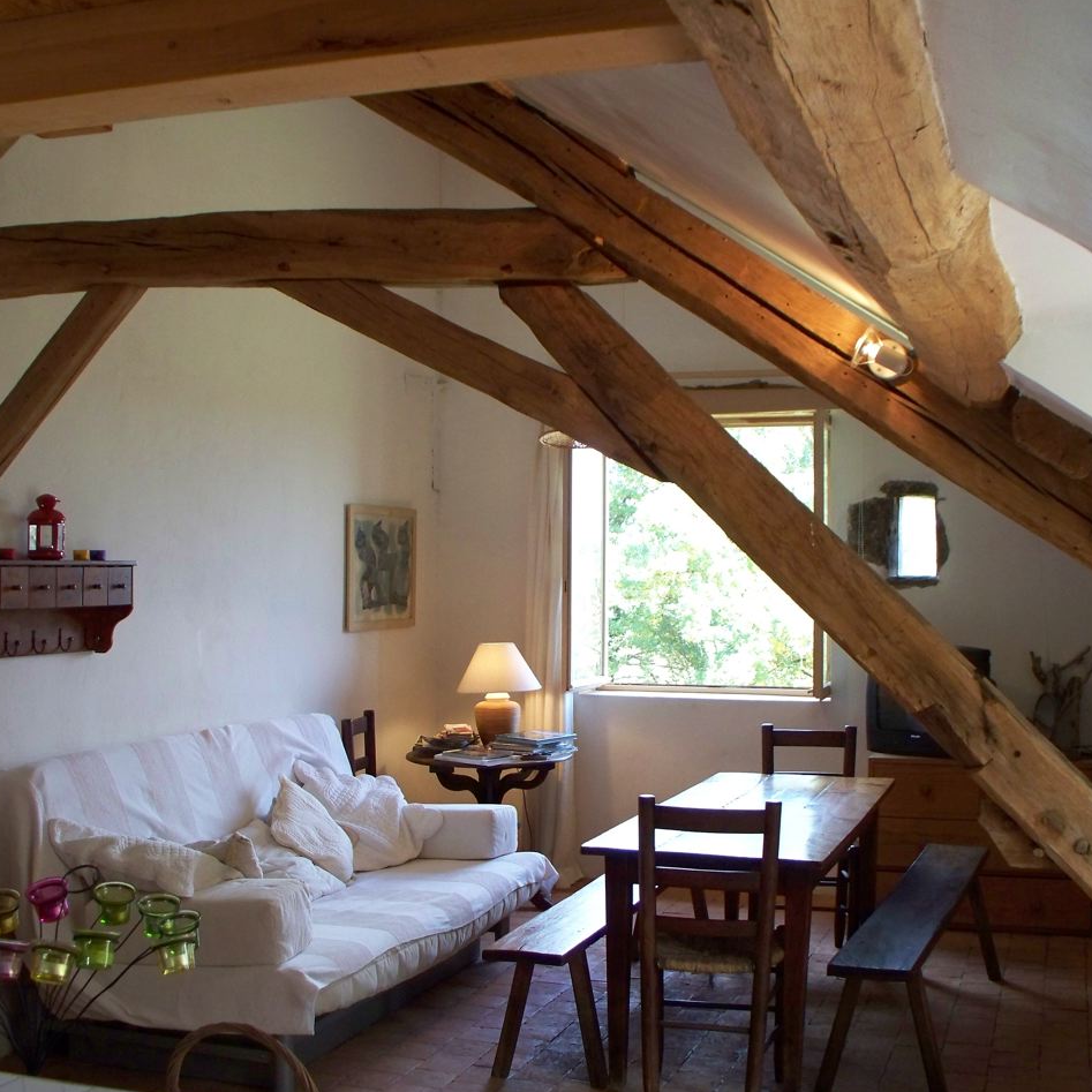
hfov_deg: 39.2
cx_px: 563
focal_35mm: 43
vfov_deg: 39.2
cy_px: 550
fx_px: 1535
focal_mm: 7.54
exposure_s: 1/125
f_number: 2.8
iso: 250
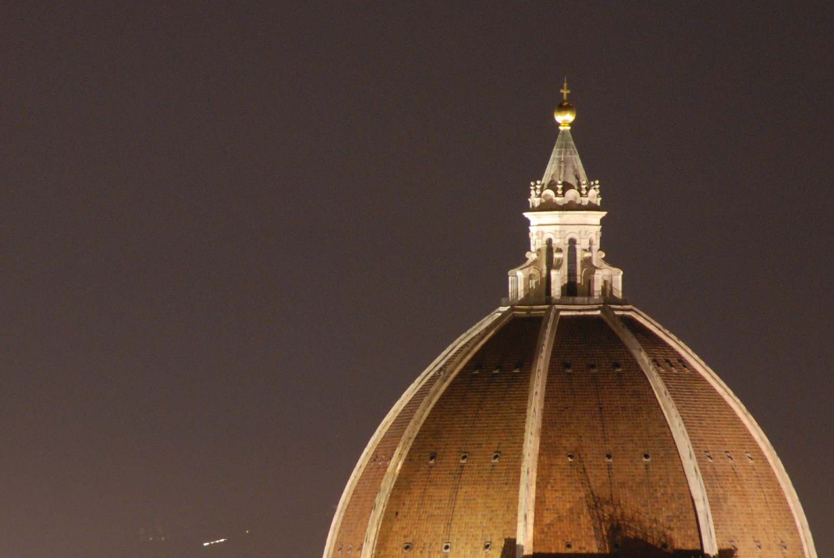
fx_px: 11395
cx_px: 241
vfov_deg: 2.8
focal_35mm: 491
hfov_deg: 4.2
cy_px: 470
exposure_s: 6
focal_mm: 135
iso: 400
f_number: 5.6
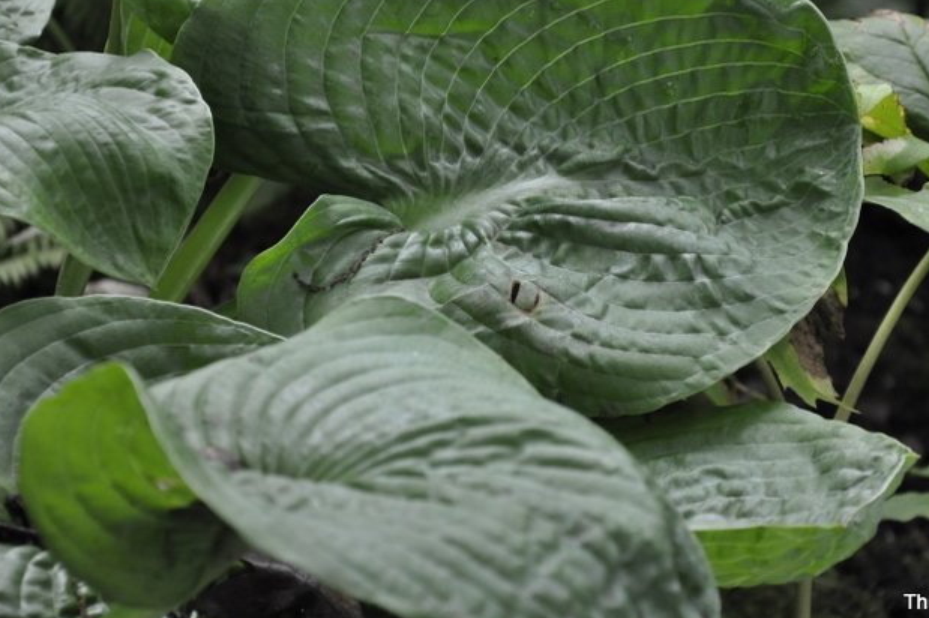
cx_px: 510
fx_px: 4900
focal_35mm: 190
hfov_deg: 10.8
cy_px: 240
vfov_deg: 7.2
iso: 1250
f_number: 5.6
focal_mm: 98
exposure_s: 1/125
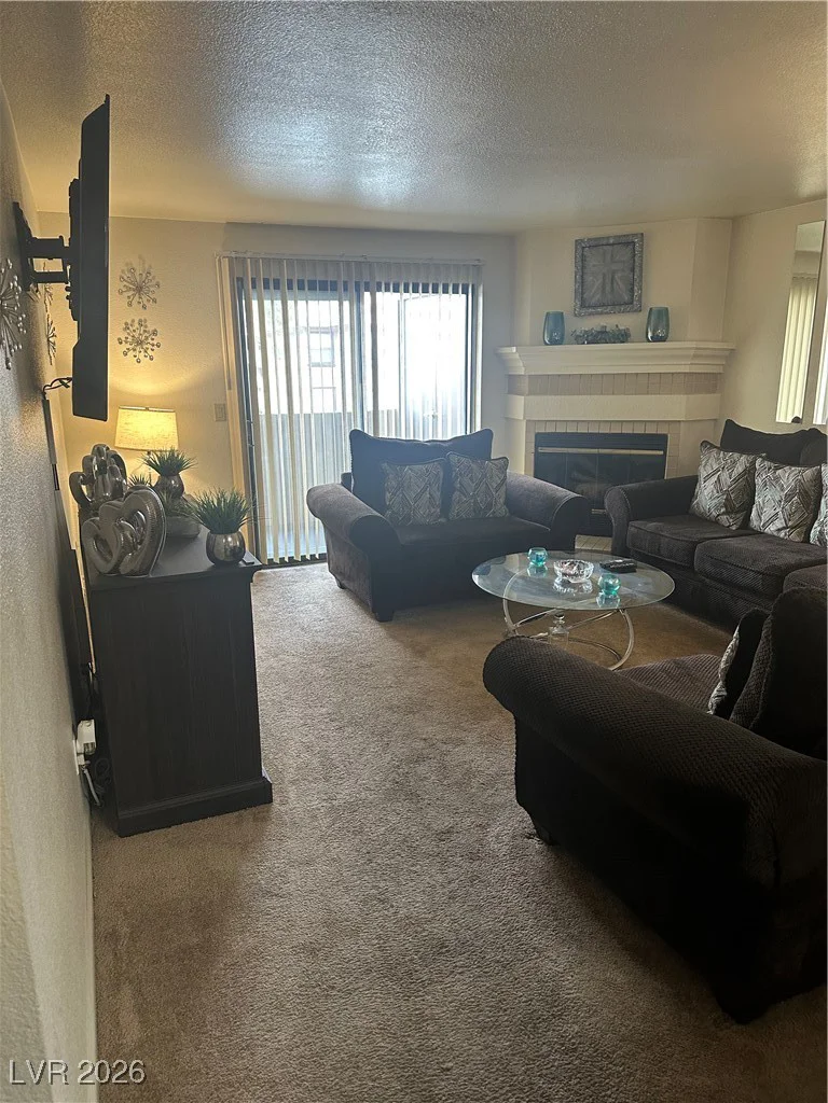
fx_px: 765
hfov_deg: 56.8
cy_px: 552
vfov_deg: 71.6
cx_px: 414
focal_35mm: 24
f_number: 1.78
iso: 250
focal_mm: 6.86
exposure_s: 1/60
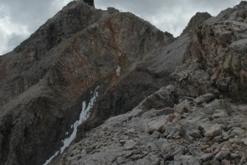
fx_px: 453
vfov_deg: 20.6
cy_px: 64
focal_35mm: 66
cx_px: 125
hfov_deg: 30.5
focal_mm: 18
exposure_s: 1/250
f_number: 16
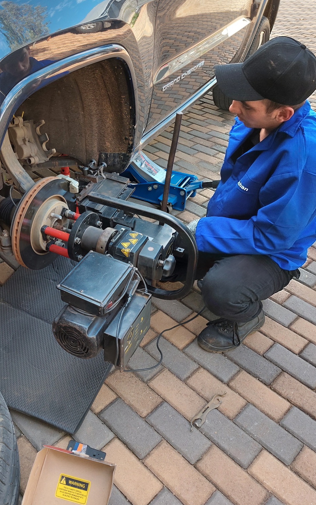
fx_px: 427
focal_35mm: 31
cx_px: 128
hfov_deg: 40.4
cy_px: 222
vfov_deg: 61.1
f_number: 1.8
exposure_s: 1/50
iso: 64
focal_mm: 5.23
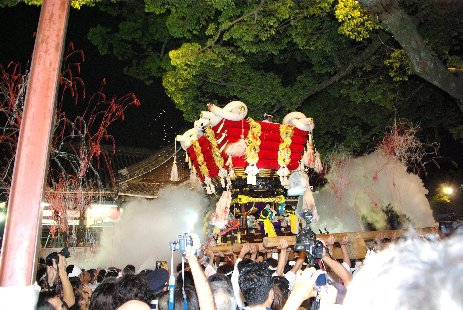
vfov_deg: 53.3
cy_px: 155
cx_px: 232
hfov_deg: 73.7
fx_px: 309
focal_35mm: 24
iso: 1600
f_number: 4
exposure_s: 1/45
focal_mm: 16
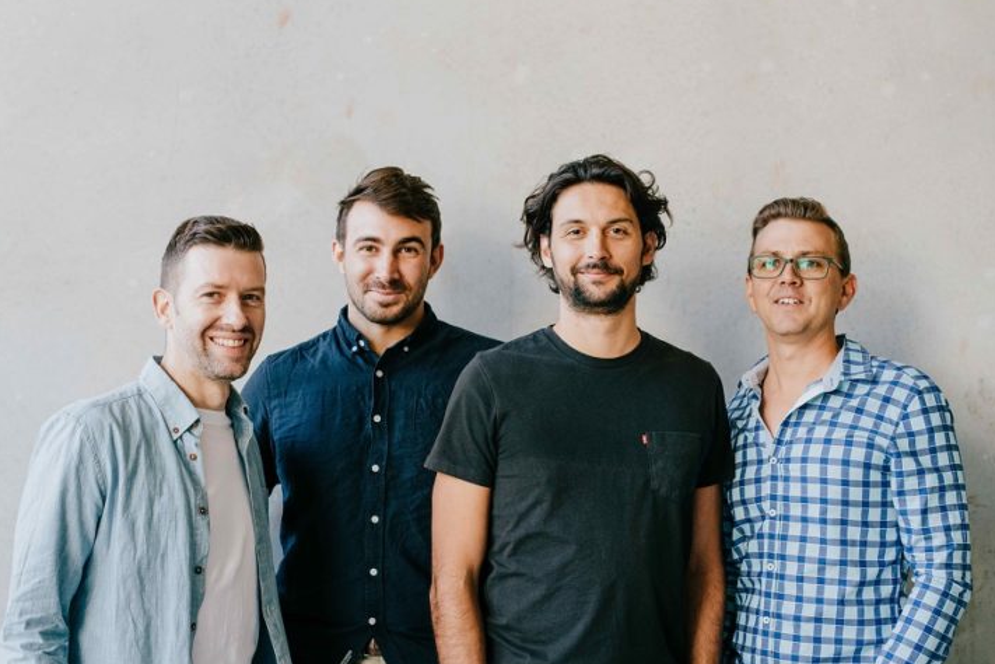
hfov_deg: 36.9
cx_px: 511
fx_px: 1492
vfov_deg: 25.1
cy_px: 340
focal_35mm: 54
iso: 1600
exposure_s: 1/160
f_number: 5
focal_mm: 50
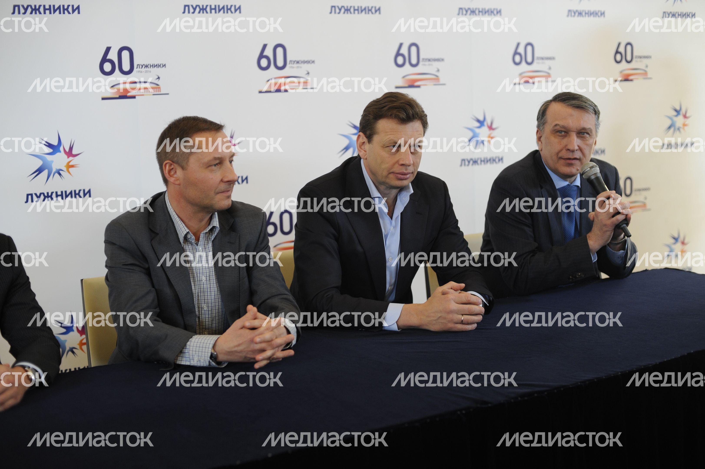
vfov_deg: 27.0
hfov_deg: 39.6
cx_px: 352
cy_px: 234
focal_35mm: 50
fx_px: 979
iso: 800
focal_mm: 50
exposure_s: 1/160
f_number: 2.8
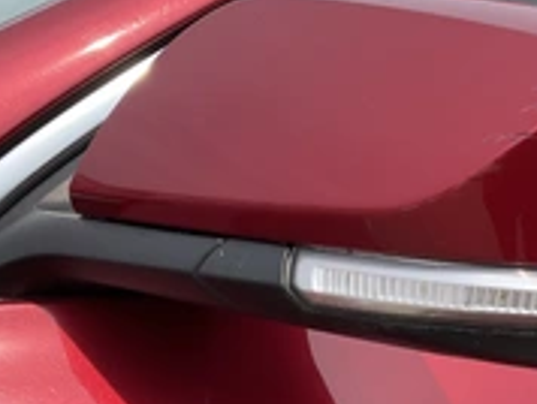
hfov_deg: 29.7
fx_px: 1010
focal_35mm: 65
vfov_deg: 22.6
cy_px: 247
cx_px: 314
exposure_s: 1/1311
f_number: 1.8
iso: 25
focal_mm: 3
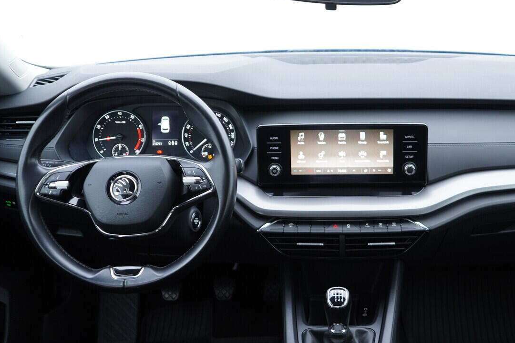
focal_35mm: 48
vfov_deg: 28.1
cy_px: 187
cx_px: 316
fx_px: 687
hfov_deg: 40.9
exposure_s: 1/40
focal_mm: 24
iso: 250
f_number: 2.8
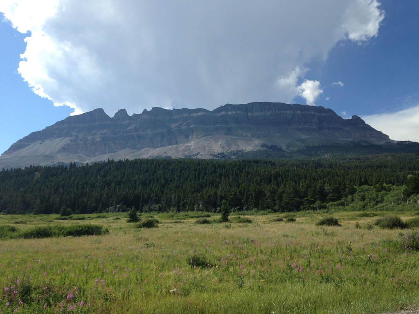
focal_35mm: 33
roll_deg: +4.9
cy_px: 157
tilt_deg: +11.1
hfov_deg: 55.4
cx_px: 210
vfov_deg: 42.9
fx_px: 399
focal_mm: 4.12
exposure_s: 1/1642
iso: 50
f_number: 2.4
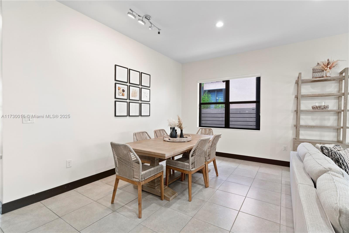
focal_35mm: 17
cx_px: 174
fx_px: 165
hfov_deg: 93.3
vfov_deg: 70.4
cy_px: 116
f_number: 9
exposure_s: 1/6
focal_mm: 17
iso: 320
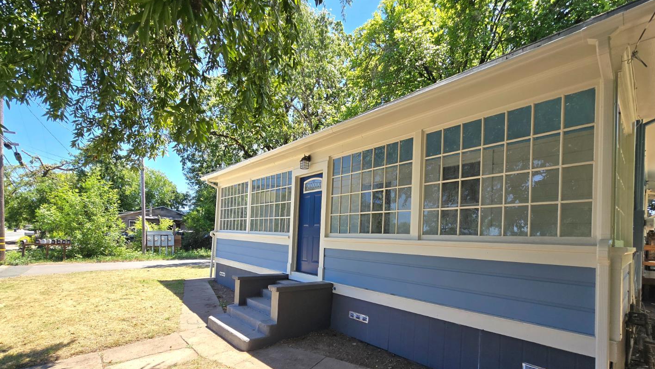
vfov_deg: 69.3
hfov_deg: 103.0
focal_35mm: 15
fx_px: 261
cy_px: 234
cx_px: 317
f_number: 2.2
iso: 50
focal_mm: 2.2
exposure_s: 1/667
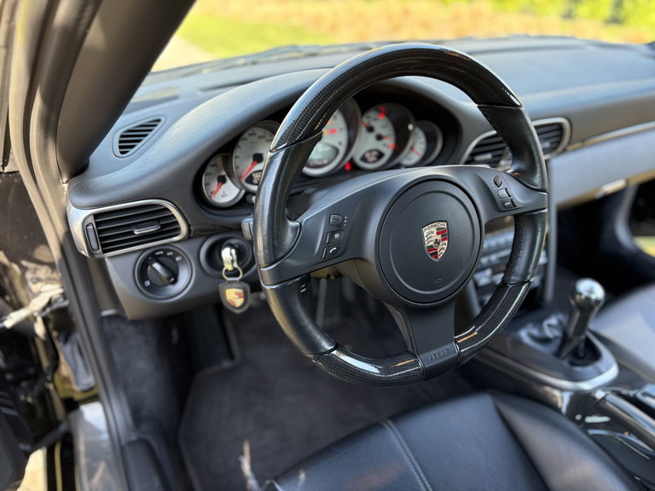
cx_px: 328
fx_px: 492
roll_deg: +0.6
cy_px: 246
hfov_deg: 67.3
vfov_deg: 53.1
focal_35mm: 26
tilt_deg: -28.6
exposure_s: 1/102
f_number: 1.6
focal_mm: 5.96
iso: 125
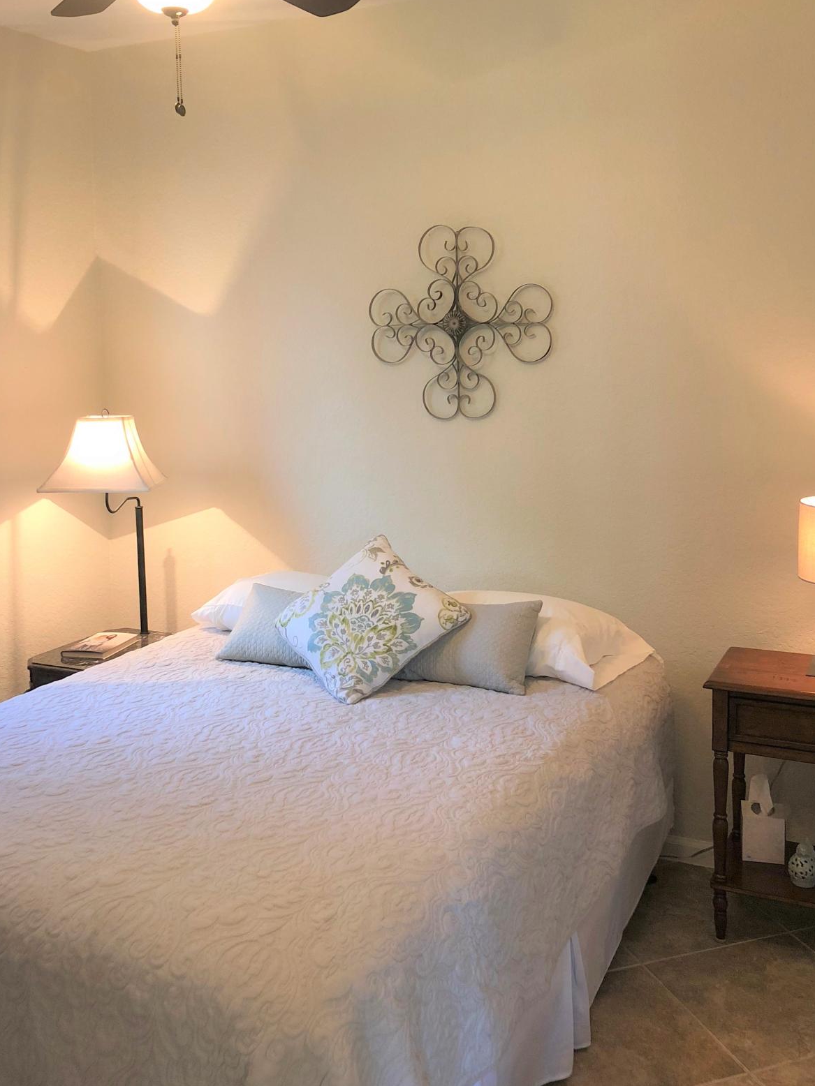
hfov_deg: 39.6
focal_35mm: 36
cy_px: 456
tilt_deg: -5.7
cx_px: 386
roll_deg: +0.7
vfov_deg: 51.1
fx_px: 1130
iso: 40
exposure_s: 1/17
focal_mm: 3.99
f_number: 1.8
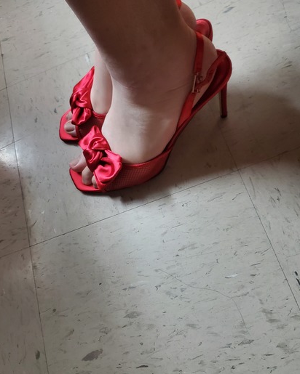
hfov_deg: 43.3
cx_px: 133
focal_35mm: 34
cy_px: 187
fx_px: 377
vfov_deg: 52.8
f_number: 1.5
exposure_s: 1/24
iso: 640
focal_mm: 4.3
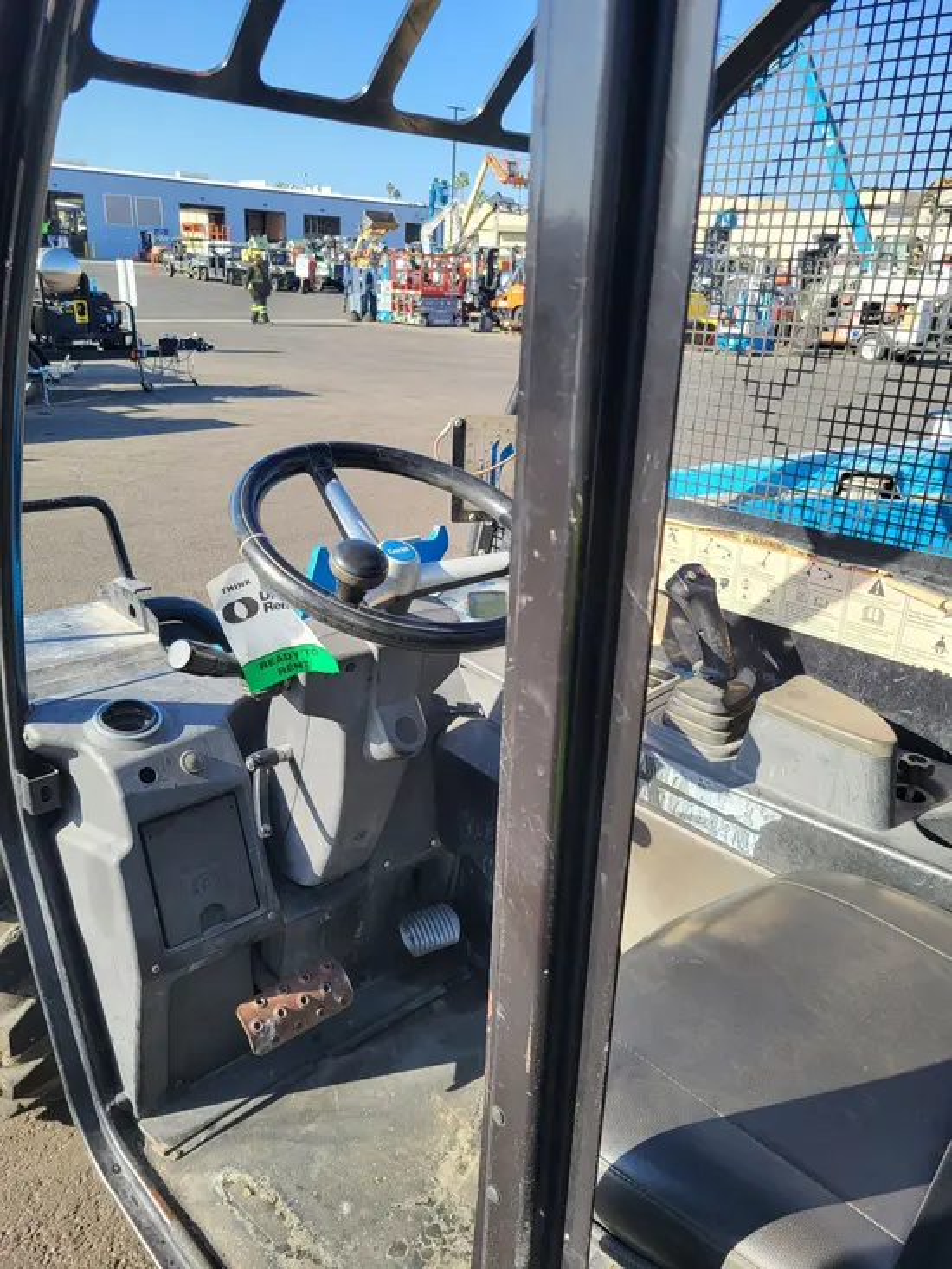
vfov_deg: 67.3
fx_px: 953
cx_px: 476
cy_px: 634
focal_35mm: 26
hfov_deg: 53.1
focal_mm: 5.4
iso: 40
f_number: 1.8
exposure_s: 1/897
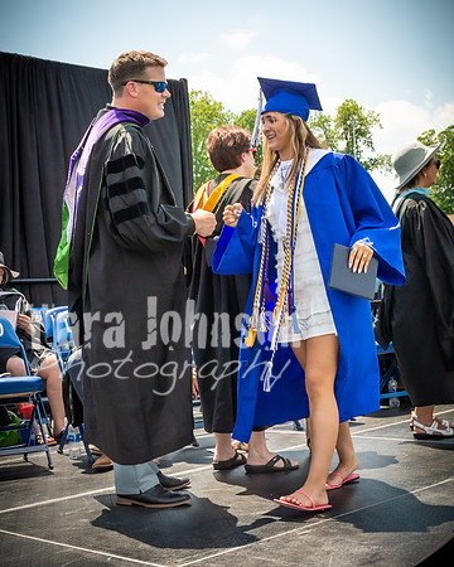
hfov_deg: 25.5
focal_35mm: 60
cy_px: 297
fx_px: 1001
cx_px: 245
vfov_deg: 31.6
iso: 200
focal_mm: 22
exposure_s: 1/800
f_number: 7.1
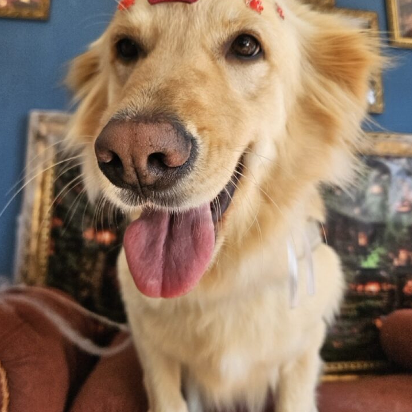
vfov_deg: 55.6
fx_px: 391
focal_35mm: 29
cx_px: 200
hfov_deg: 55.6
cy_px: 195
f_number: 1.8
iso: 50
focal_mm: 5.4
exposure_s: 1/719
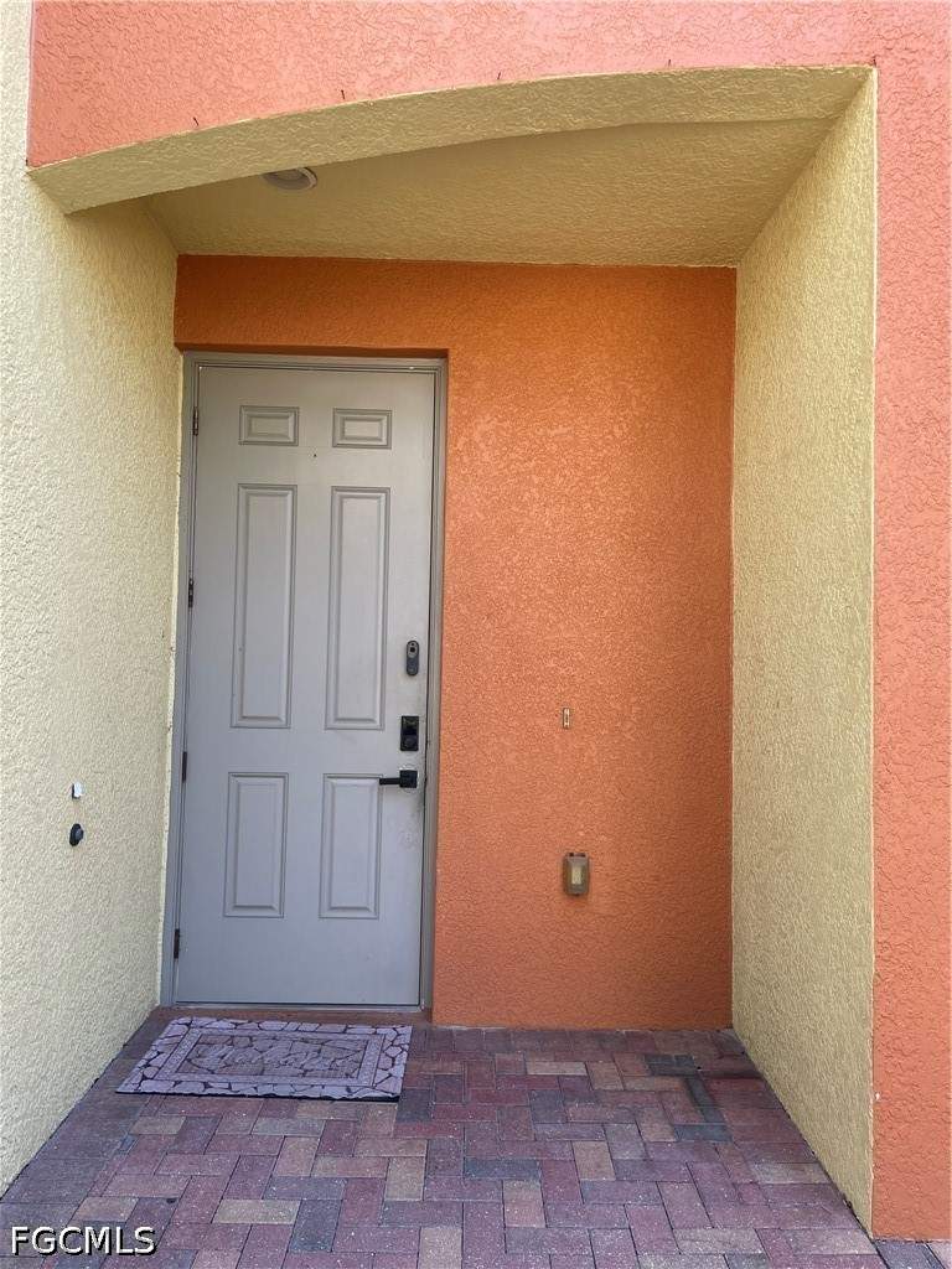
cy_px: 634
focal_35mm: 26
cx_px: 476
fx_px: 953
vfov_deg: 67.3
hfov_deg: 53.1
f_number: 1.6
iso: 32
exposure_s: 1/203
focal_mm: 4.2
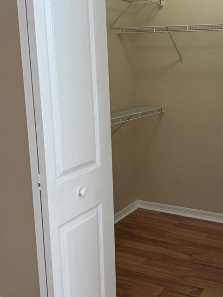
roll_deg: +0.1
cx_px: 172
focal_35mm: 45
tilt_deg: -11.1
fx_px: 387
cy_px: 138
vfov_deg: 42.1
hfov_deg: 31.5
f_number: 1.78
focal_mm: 6.76
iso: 200
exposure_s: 1/120
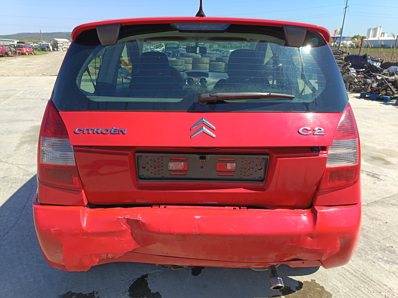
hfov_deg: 71.6
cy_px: 149
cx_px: 199
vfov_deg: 56.8
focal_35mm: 24
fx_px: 276
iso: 100
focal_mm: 5.25
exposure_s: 1/365
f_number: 1.75
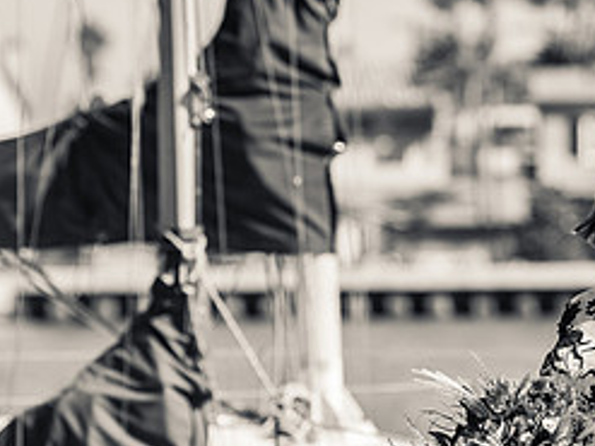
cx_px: 655
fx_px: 7748
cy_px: 256
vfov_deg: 3.3
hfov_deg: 4.4
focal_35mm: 451
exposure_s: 1/200
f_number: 5.6
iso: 200
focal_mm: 200
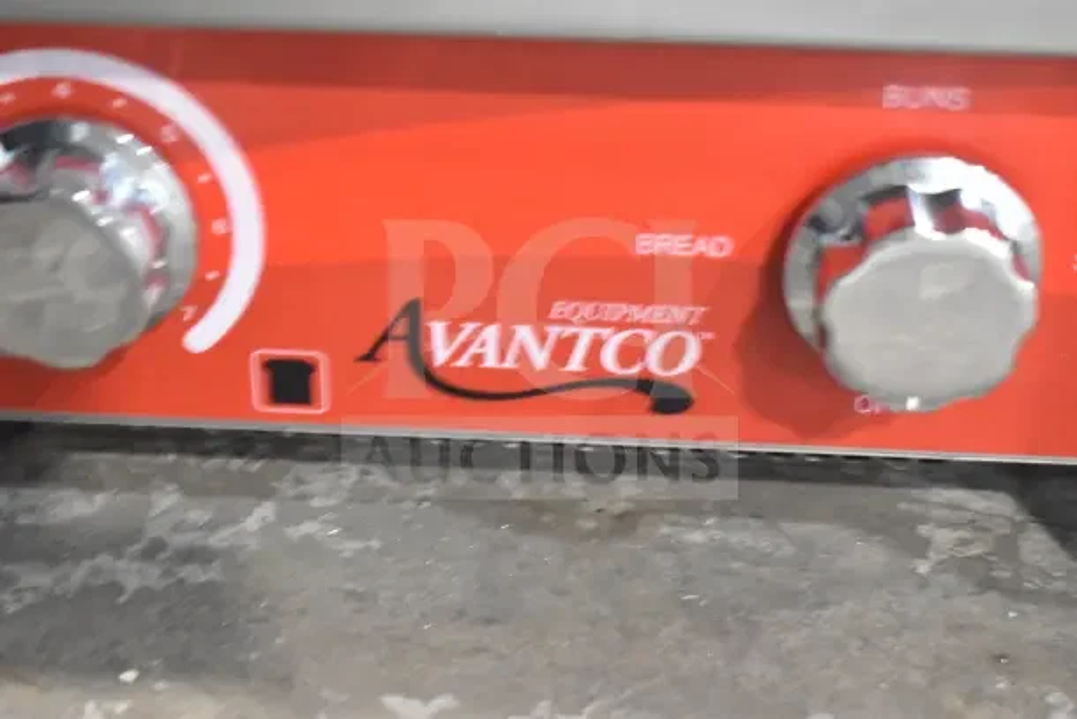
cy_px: 360
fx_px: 1795
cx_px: 538
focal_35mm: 60
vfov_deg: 22.6
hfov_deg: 33.4
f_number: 4.8
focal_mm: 40
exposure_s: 1/60
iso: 7200
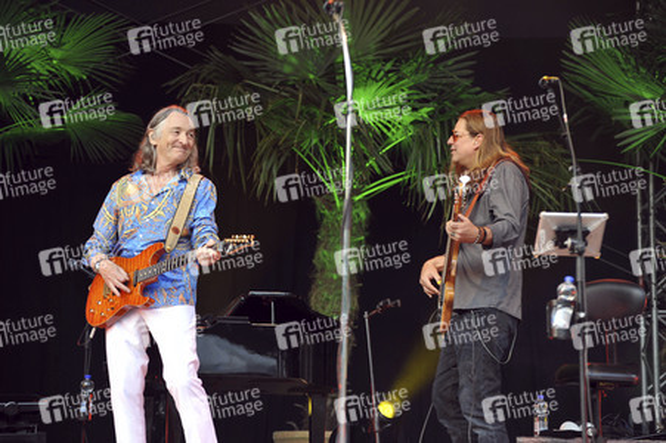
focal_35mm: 112
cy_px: 222
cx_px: 333
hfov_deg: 18.3
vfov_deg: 12.2
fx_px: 2070
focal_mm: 112
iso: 800
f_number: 4.8
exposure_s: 1/200
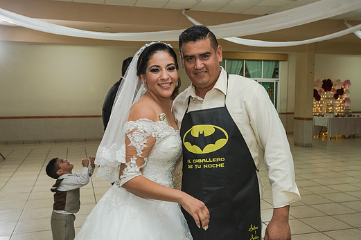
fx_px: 391
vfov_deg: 34.2
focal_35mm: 39
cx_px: 191
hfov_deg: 49.5
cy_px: 127
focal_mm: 35
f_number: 4
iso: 1600
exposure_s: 1/100
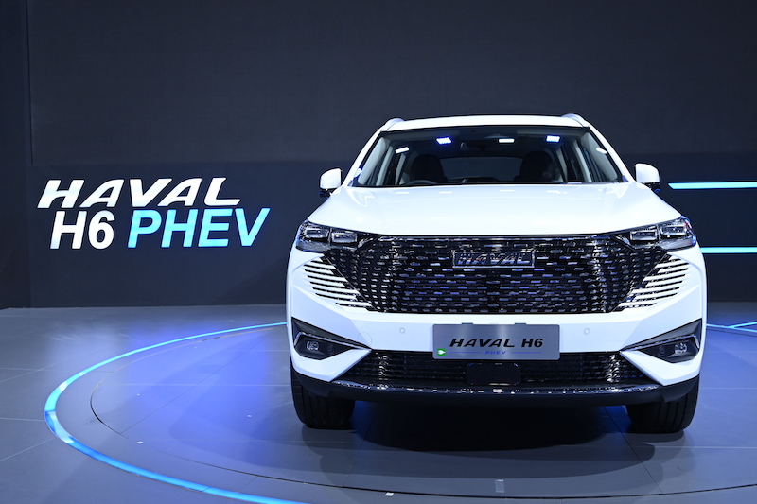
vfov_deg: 35.0
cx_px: 378
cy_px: 252
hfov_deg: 50.7
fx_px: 799
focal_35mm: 38
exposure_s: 1/160
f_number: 6.3
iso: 2000
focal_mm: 38
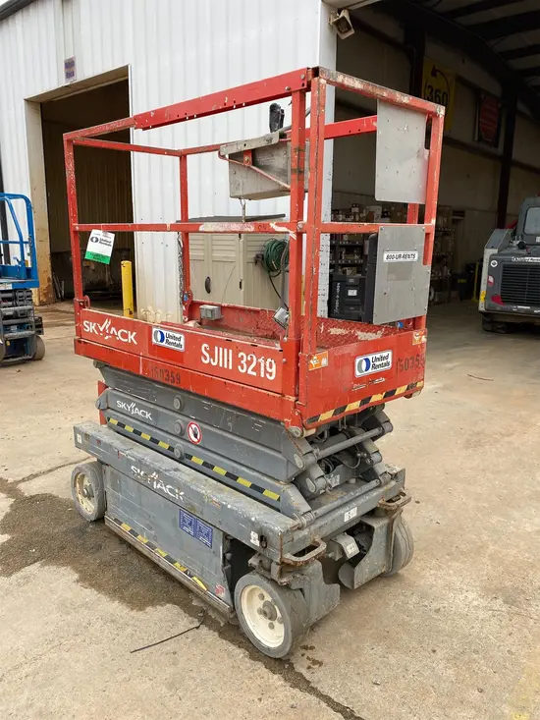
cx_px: 270
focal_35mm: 26
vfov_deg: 67.3
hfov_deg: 53.1
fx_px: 541
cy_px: 360
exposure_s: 1/508
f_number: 1.8
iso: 32
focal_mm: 4.25
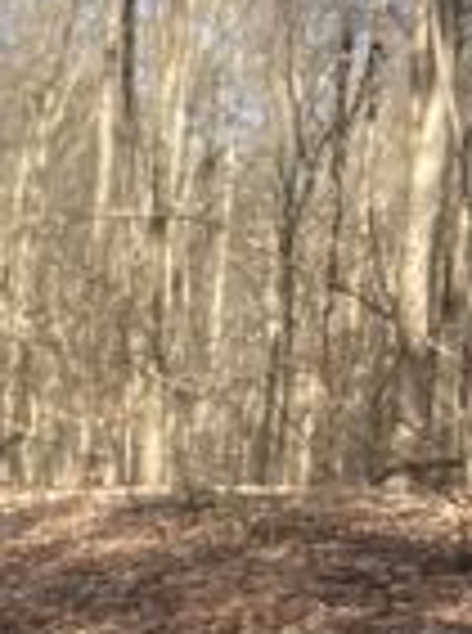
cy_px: 967
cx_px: -432
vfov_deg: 14.4
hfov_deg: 10.7
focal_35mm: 128
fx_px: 2338
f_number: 2.2
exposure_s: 1/300
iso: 25
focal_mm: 2.71
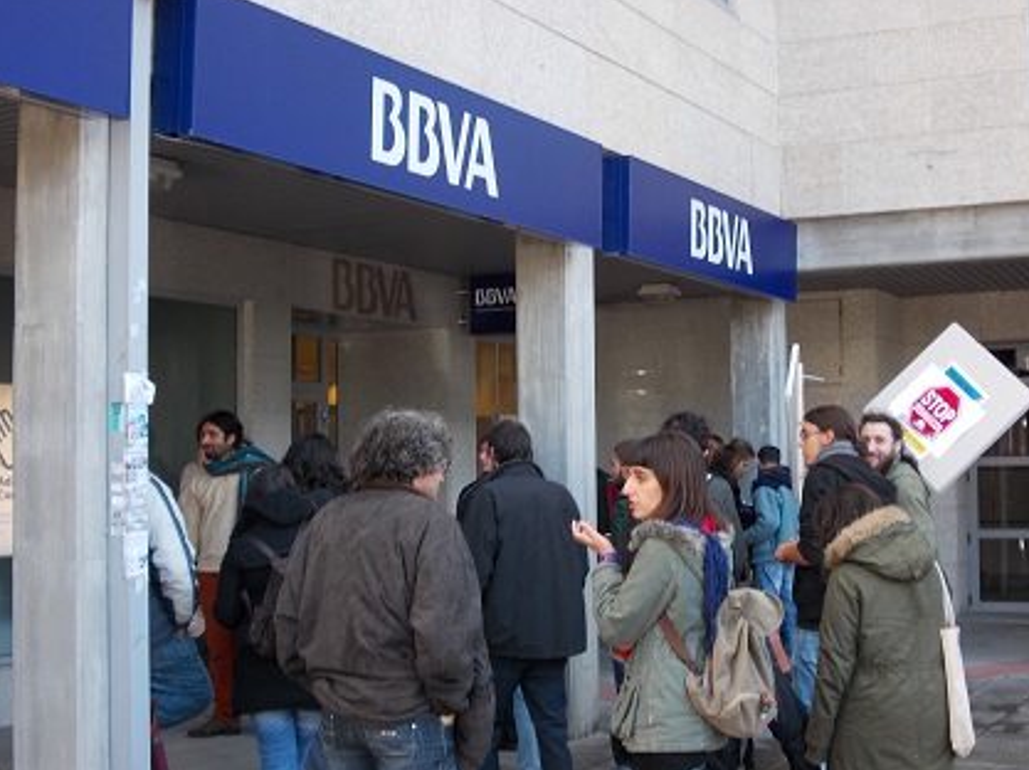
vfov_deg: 26.5
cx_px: 526
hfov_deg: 35.0
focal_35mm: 55
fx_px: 1634
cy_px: 364
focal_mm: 7.2
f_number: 3.6
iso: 80
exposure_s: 1/60
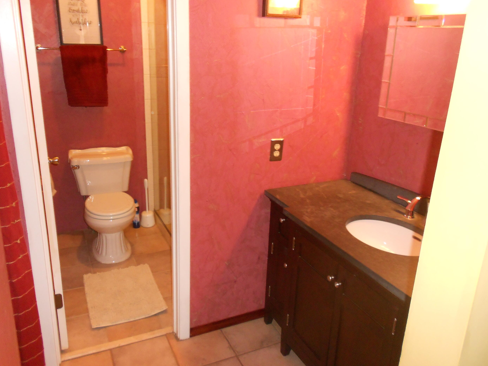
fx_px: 395
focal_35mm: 28
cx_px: 235
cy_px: 170
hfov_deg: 63.4
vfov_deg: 49.7
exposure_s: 1/25
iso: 250
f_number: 3.2
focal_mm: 4.6
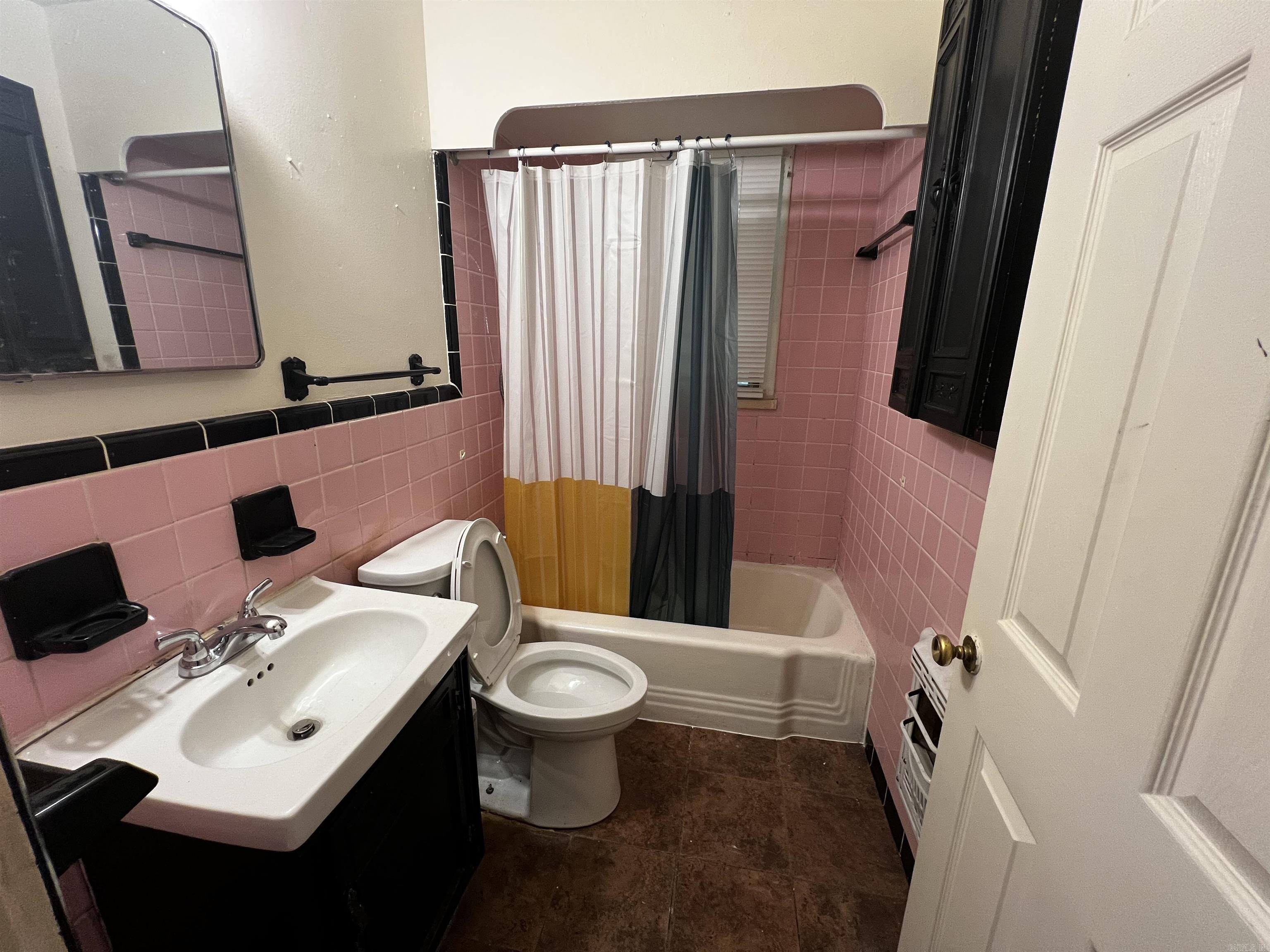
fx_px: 477
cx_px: 635
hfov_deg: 106.2
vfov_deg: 89.9
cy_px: 476
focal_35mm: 13
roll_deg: -1.0
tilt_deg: -14.4
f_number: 1.8
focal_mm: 1.57
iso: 200
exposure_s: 1/60
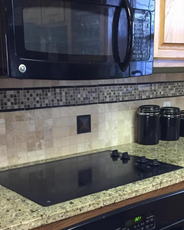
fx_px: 361
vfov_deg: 35.0
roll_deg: +0.5
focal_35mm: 53
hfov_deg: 28.6
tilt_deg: -11.8
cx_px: 96
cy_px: 154
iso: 250
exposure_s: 1/17
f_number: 2.2
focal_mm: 4.15
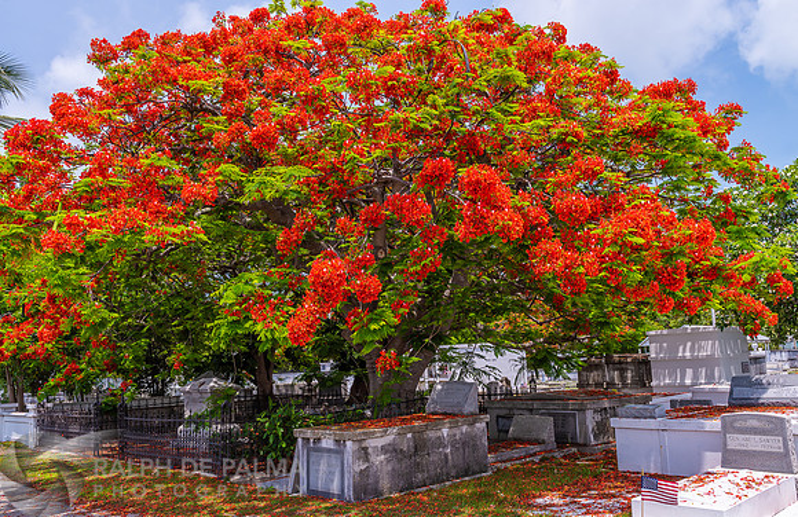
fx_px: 663
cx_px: 406
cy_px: 274
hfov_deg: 62.1
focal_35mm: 30
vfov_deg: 42.6
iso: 64
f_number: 8
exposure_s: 1/200
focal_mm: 29
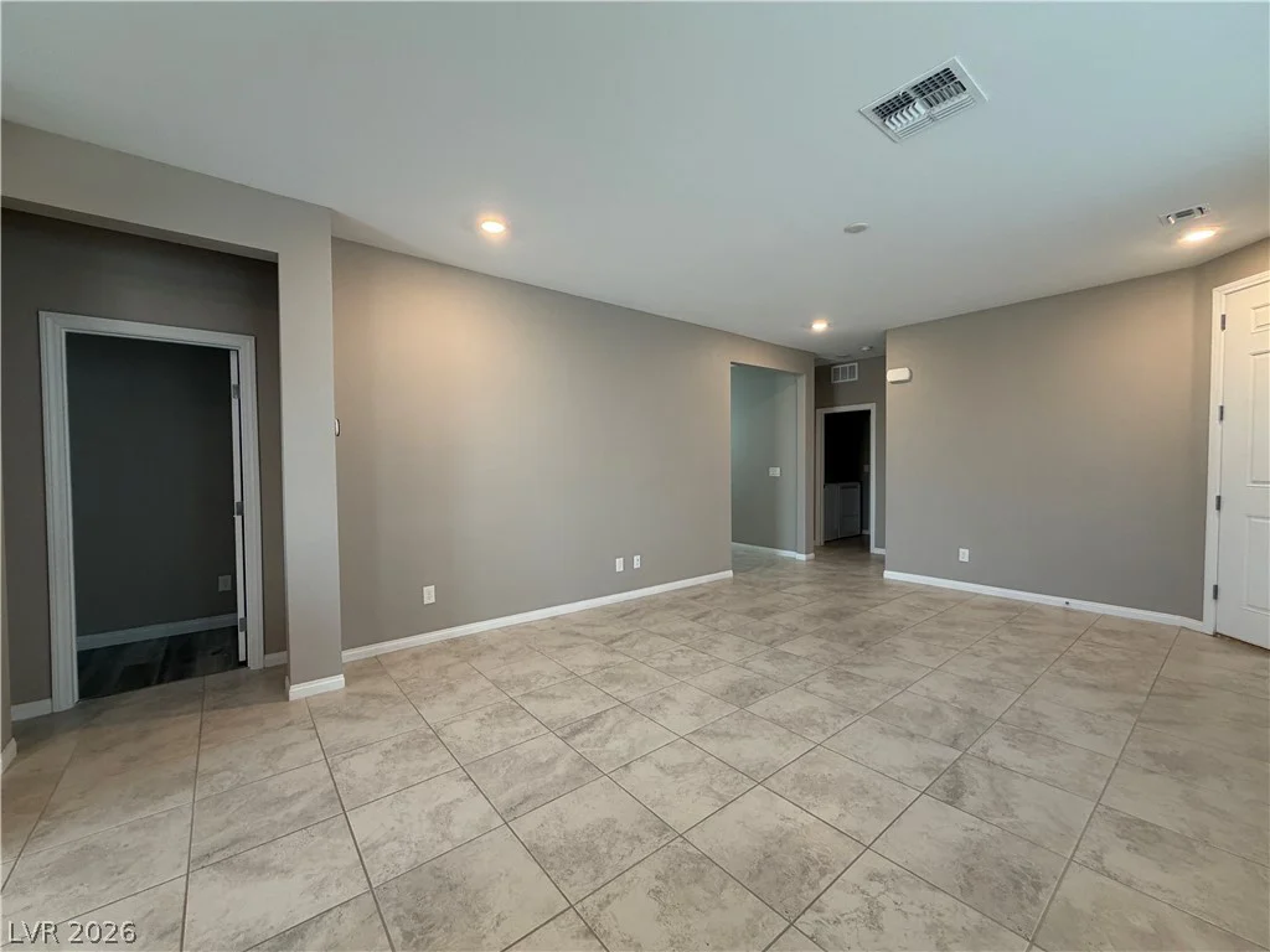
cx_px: 635
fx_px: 514
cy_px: 476
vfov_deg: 85.7
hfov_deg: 102.1
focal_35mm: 14
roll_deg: +0.3
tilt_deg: -1.7
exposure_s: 1/120
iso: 250
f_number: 2.2
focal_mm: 2.22
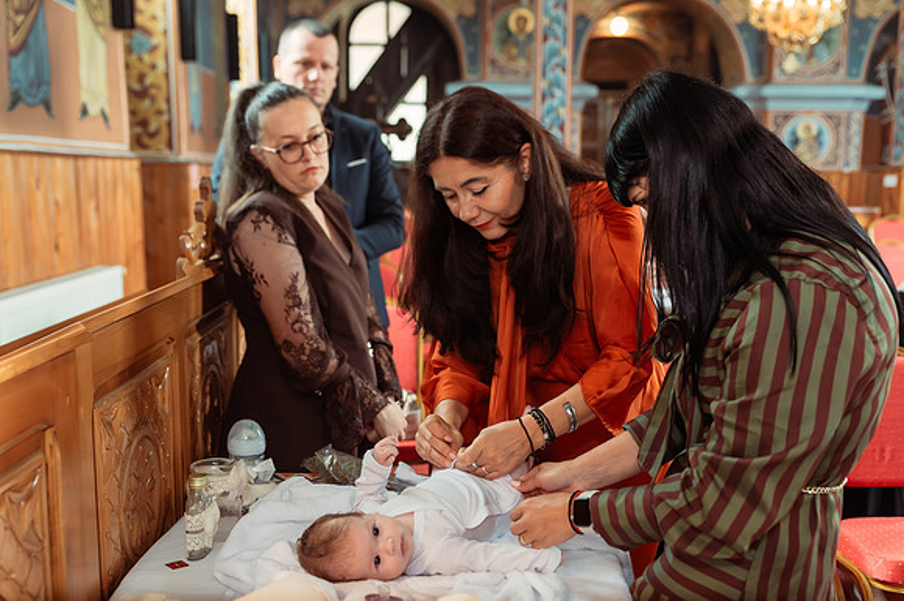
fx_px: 1004
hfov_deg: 48.5
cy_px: 300
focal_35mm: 40
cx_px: 452
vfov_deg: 33.4
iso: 2500
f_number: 3.5
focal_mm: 40
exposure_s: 1/250
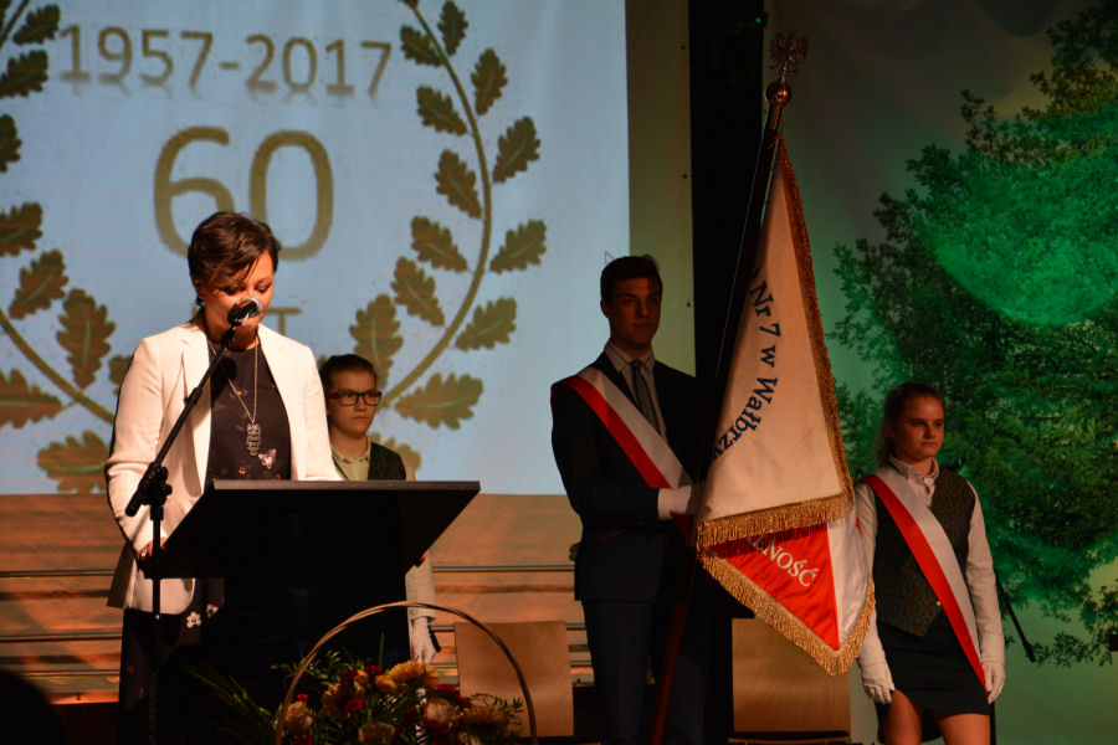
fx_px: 4891
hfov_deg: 13.0
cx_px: 559
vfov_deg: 8.7
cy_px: 372
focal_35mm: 158
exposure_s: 1/60
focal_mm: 105
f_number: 5.6
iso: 500
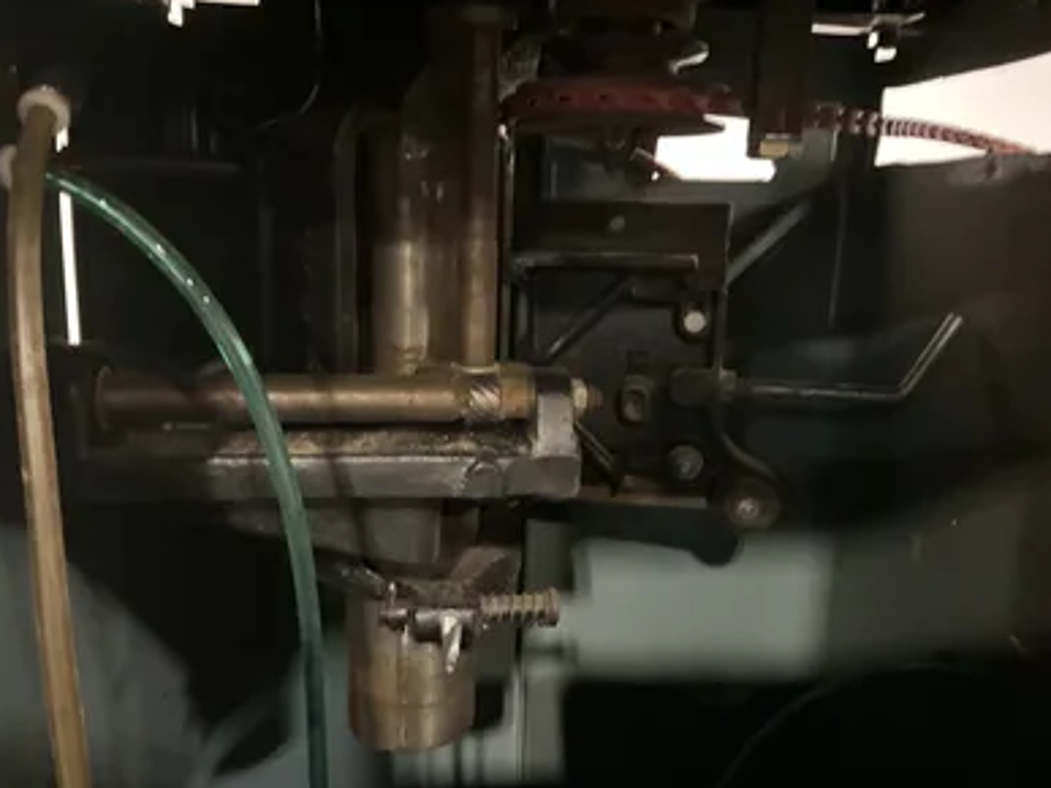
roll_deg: -2.2
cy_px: 394
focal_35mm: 30
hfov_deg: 60.0
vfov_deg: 46.8
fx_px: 911
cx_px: 516
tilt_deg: -12.8
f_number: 1.8
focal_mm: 3
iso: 1250
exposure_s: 1/15
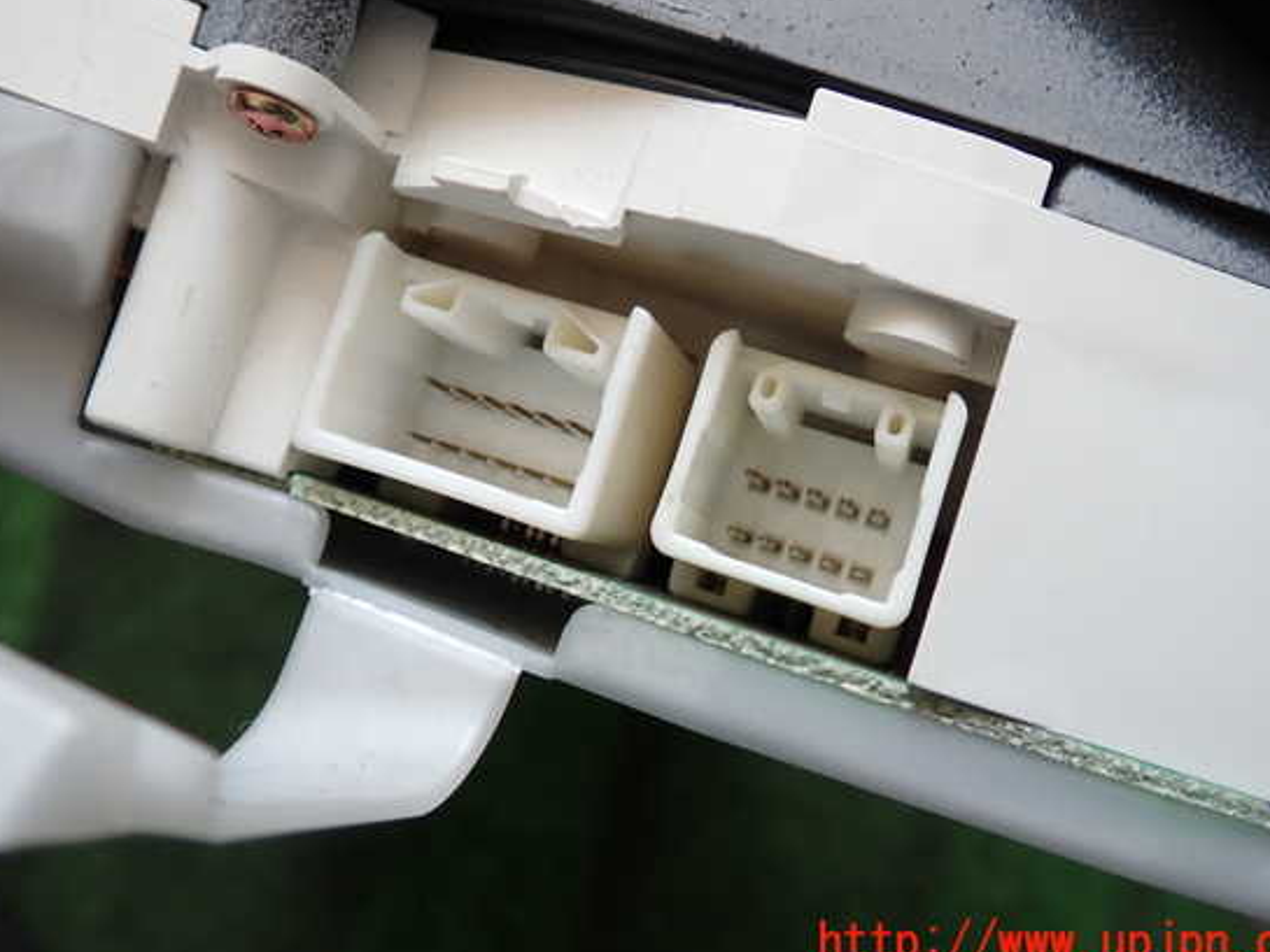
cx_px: 645
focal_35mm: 33
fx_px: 1211
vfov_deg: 42.9
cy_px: 449
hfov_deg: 55.3
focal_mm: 5.4
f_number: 2.3
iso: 125
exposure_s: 1/60
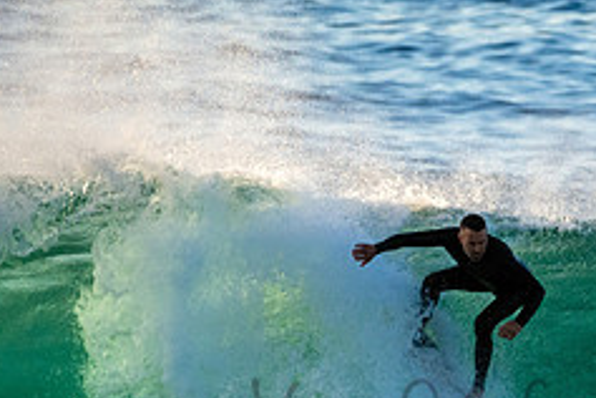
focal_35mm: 1832
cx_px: 510
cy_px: 397
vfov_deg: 0.8
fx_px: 30327
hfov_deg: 1.1
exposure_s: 1/2000
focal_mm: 500
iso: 900
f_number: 5.6
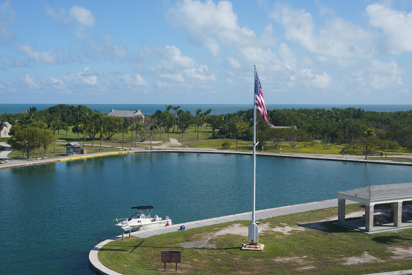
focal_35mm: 47
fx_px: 538
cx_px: 206
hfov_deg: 41.9
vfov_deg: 28.7
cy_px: 138
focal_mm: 47
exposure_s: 1/320
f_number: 9
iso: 100
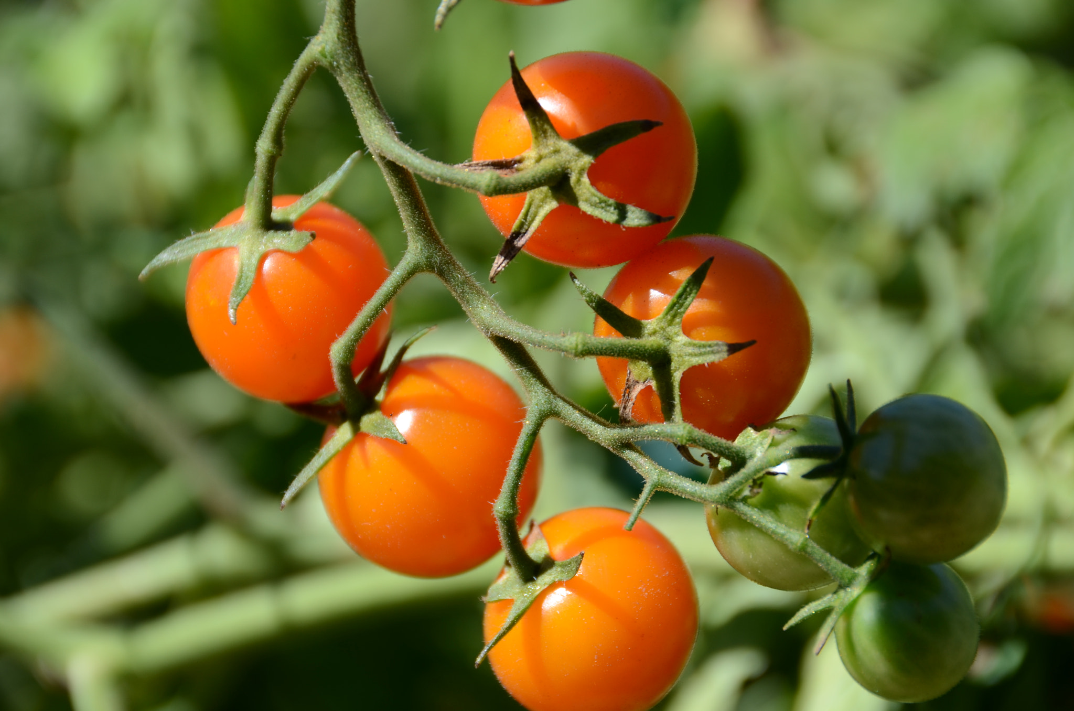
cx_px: 537
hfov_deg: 6.9
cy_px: 356
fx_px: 8931
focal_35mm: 300
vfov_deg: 4.6
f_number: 5.6
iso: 100
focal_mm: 200
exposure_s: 1/400
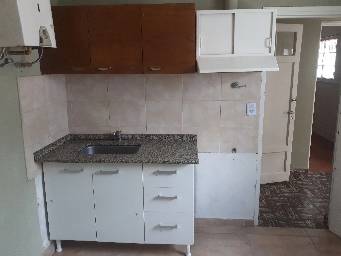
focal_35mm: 27
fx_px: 266
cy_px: 128
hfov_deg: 65.3
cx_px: 170
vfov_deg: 51.4
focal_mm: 3.6
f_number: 1.9
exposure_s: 1/33
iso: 100
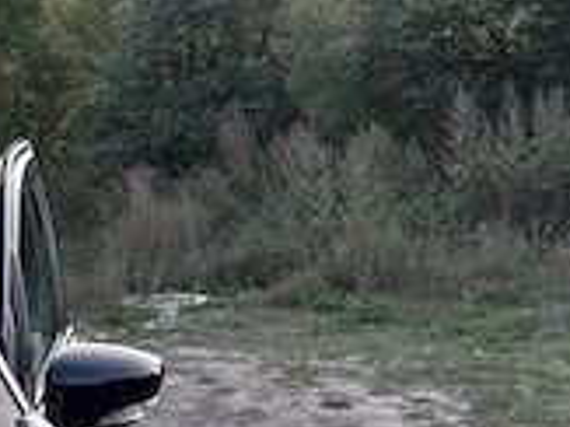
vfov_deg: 13.9
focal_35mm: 96
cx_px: -283
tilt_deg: -21.0
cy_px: 728
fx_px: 1580
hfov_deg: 18.2
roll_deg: +2.1
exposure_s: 1/100
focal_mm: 5.96
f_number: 1.6
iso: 40
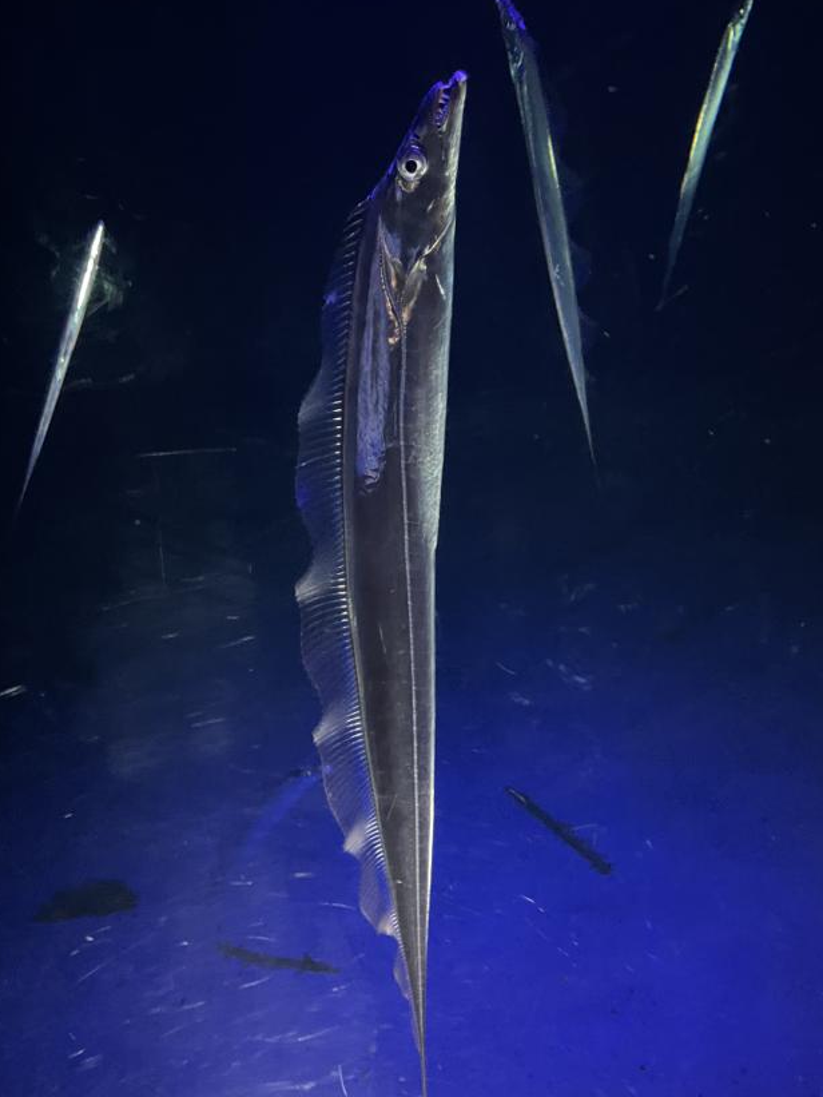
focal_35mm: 27
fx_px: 856
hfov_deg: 51.4
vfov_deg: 65.3
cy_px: 555
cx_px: 418
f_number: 1.6
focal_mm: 4.2
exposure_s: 1/17
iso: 1000
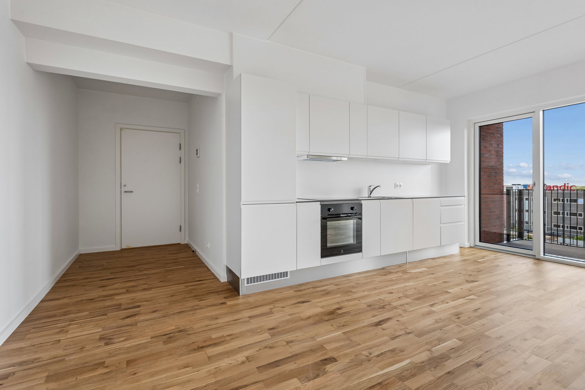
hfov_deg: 90.0
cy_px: 195
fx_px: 293
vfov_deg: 67.4
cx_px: 292
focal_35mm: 18
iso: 400
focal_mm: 18
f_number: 13
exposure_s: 1/8
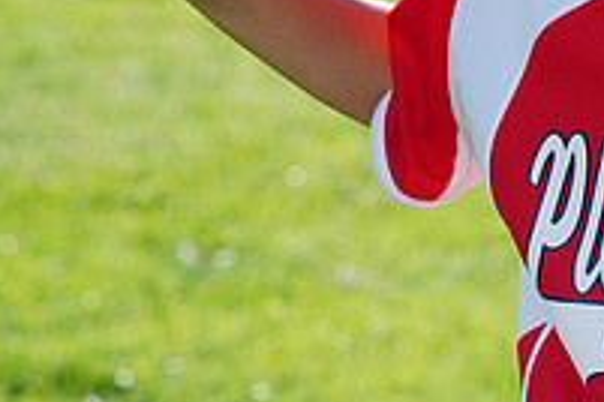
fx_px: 9697
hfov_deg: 3.6
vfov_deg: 2.4
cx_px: 721
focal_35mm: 578
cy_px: -122
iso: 200
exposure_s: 1/200
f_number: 10
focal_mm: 200
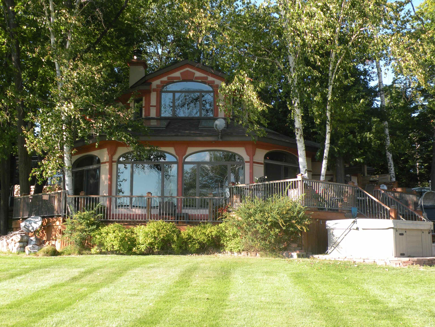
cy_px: 164
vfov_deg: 34.3
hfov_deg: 44.8
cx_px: 218
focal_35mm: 42
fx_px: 528
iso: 64
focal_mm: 7.4
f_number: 4
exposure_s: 1/110
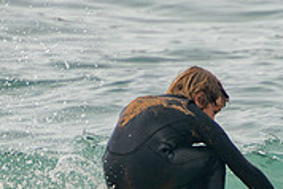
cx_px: 196
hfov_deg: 1.1
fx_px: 15396
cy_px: 218
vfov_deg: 0.7
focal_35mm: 1957
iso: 280
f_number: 5.6
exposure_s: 1/1250
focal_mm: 400
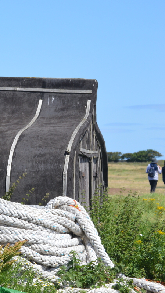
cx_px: -126
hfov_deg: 6.9
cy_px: 189
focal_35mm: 173
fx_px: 1346
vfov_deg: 12.4
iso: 100
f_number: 8
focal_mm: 55
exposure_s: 1/250
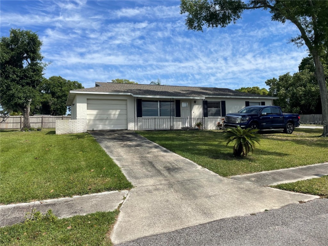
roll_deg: +1.8
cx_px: 164
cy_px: 123
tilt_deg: +2.3
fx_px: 246
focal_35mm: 26
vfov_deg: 53.1
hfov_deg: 67.3
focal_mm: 4.2
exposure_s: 1/4132
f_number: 1.6
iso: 32
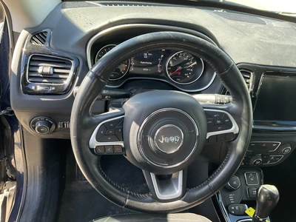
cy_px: 111
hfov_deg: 61.7
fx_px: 248
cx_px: 148
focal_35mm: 29
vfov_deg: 48.2
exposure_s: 1/118
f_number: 1.8
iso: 64
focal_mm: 3
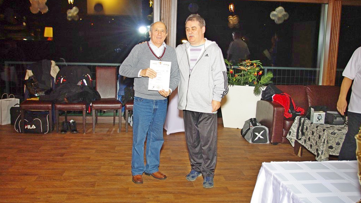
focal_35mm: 38
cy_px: 95
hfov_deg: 52.8
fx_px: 364
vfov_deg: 31.2
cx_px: 180
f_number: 4
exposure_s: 1/45
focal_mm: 24.38
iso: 400
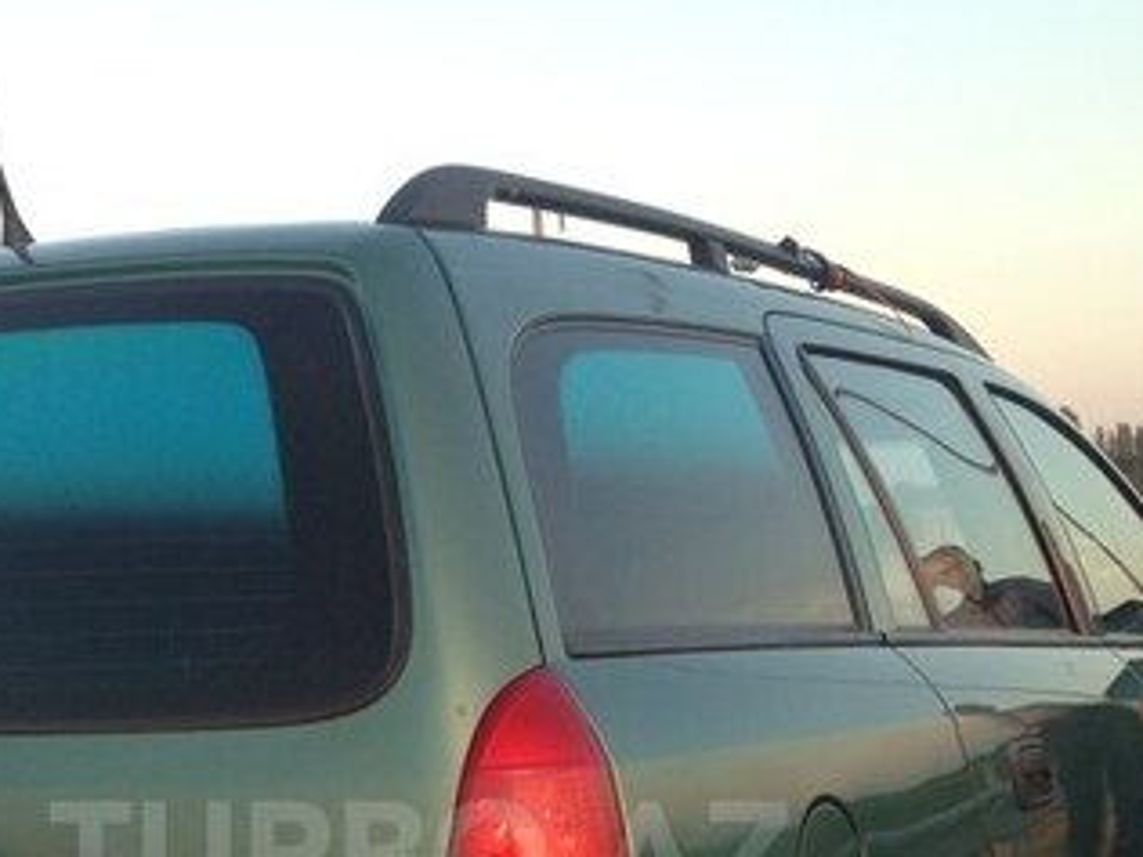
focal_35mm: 69
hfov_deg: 28.1
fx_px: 2278
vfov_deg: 20.6
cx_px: 420
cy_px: 855
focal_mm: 4.12
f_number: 2.4
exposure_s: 1/120
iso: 64
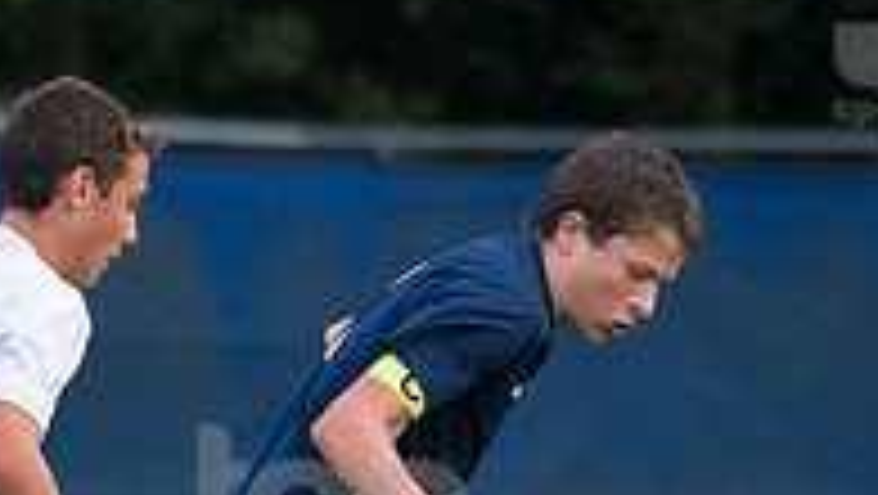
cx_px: 333
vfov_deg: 1.0
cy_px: 585
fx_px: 29331
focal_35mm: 1259
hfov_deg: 1.7
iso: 3200
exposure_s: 1/2000
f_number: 5.6
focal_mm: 270
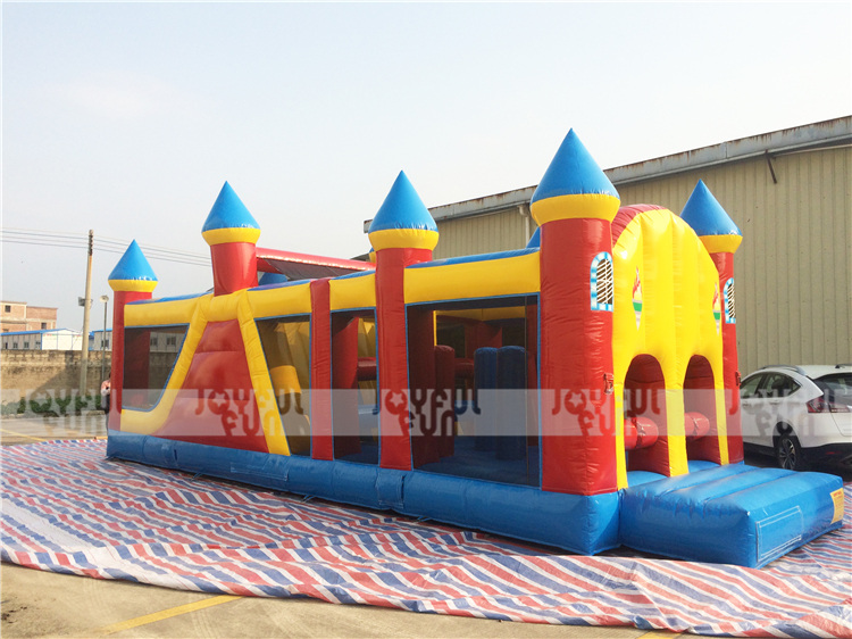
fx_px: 714
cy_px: 320
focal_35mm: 29
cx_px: 426
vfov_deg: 48.2
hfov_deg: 61.7
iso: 32
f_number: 2.2
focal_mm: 4.15
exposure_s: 1/1642
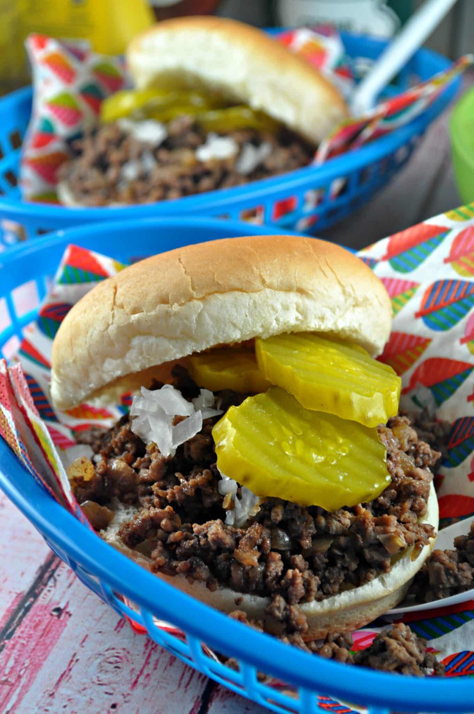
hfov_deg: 18.9
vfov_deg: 28.1
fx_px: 1426
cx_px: 237
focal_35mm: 72
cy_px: 357
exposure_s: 1/60
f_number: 8
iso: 400
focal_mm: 48
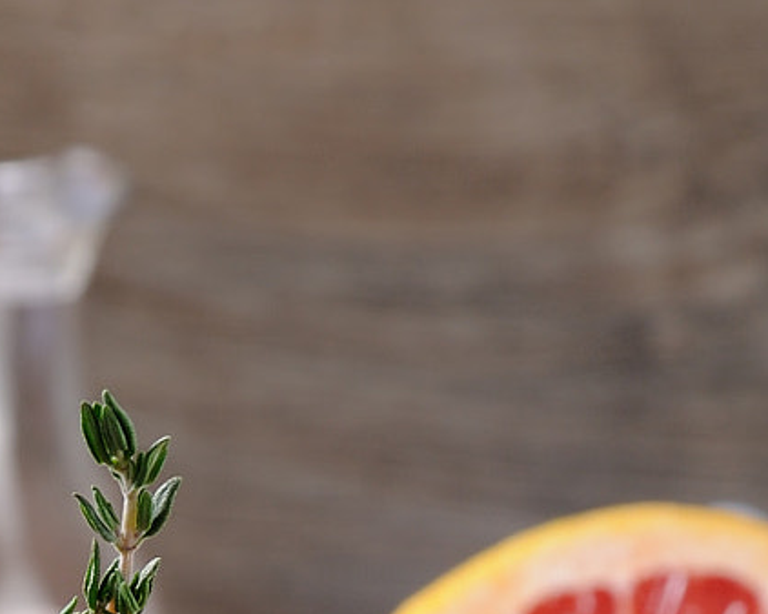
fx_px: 6065
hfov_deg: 7.2
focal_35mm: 267
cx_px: -161
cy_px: 1148
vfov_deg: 5.7
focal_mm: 50
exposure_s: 1/40
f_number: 11
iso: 200
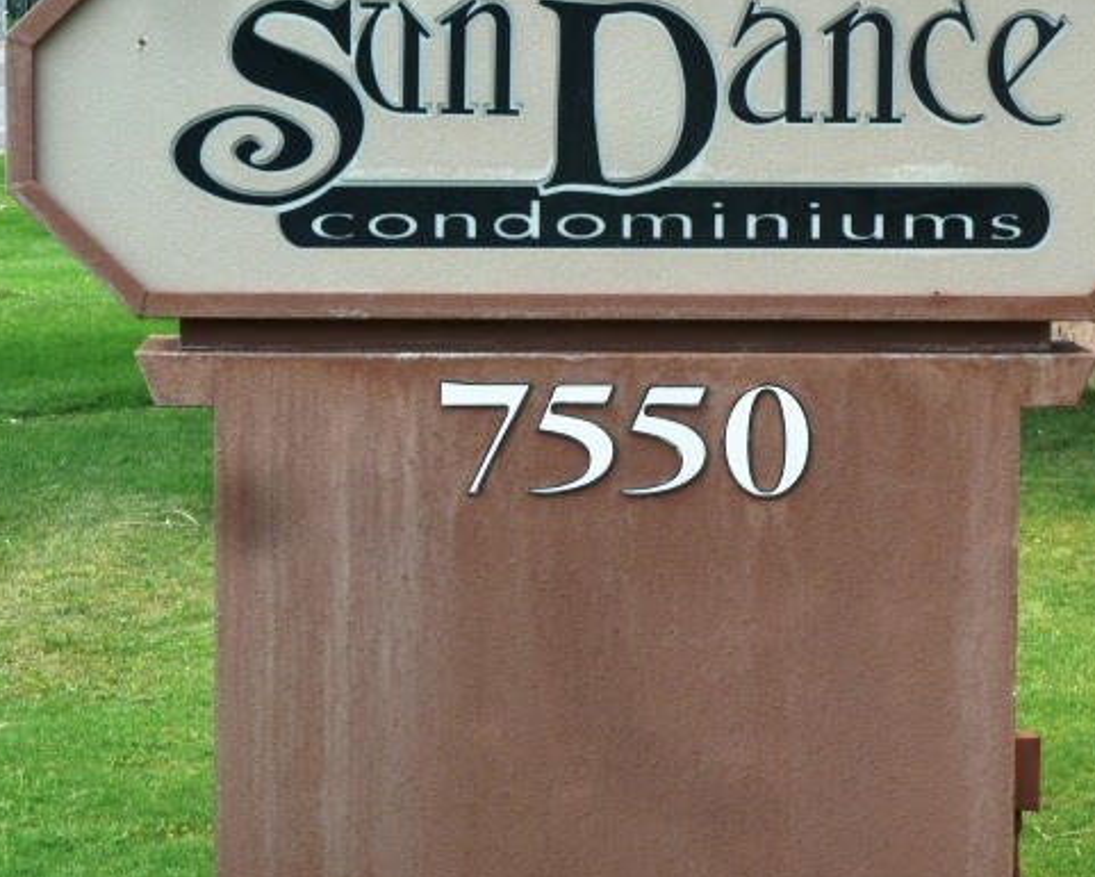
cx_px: 656
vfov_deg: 11.4
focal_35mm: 135
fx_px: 4376
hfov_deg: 14.3
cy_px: 415
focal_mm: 17
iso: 80
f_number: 4.3
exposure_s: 1/160
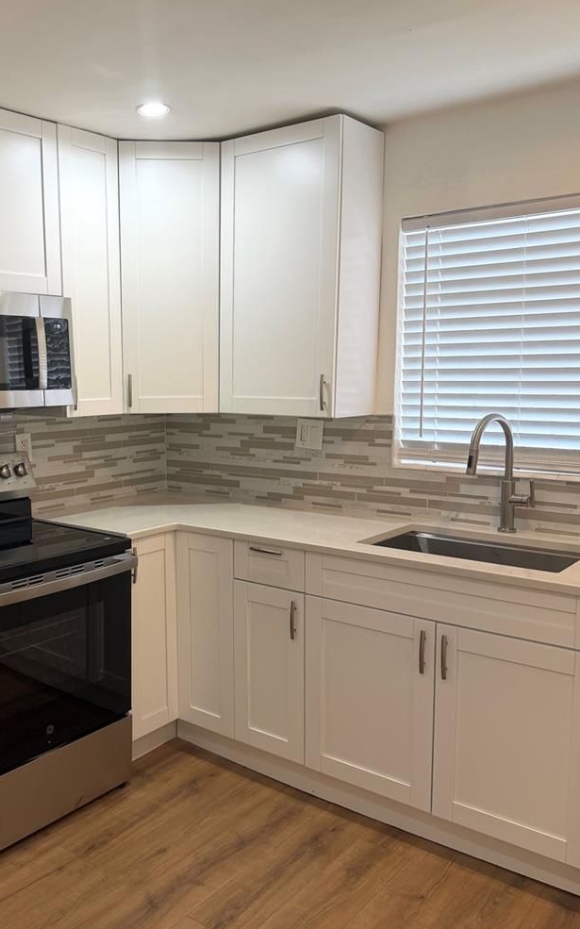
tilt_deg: -6.8
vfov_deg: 61.3
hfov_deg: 40.0
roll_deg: +0.4
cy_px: 463
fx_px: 785
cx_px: 185
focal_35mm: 31
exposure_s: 1/120
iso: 100
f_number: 1.78
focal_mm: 6.76
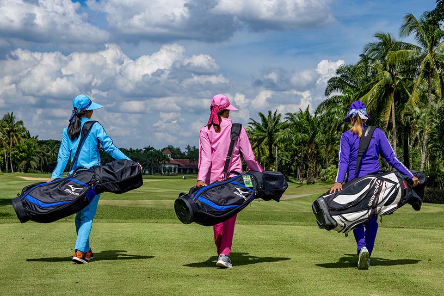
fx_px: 863
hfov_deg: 28.8
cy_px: 148
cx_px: 222
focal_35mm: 70
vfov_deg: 19.5
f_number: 10
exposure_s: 1/200
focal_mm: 70
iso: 64
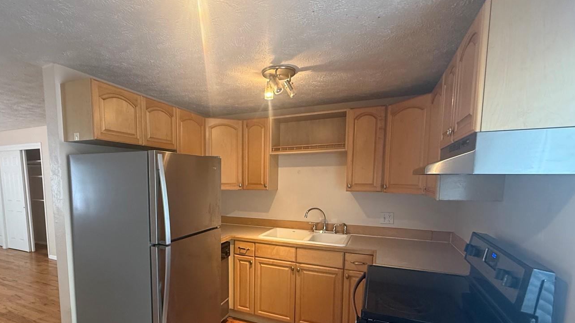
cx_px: 240
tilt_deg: -6.4
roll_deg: +0.3
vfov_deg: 57.4
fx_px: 290
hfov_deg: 88.8
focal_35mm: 19
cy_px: 208
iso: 400
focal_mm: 2.22
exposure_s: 1/60
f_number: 2.2
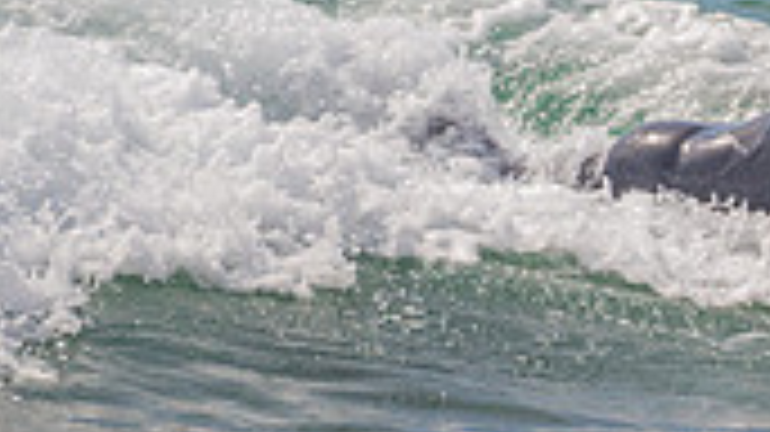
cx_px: 1005
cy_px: 53
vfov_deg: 0.6
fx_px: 44407
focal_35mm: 2176
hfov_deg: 1.0
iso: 140
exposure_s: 1/640
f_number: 5.6
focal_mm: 500
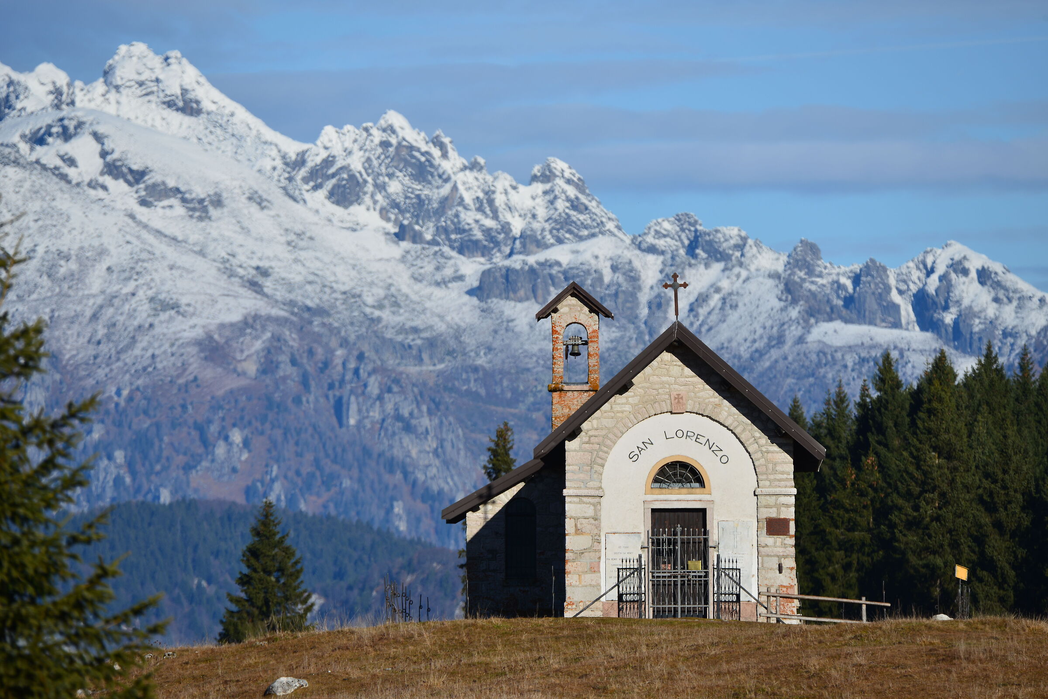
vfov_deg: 2.8
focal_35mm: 500
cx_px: 524
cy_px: 350
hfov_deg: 4.1
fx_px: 14560
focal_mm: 500
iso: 125
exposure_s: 1/500
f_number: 11
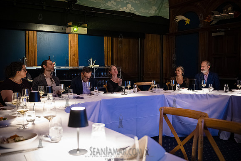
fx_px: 234
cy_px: 80
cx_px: 120
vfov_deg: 37.9
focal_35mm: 35
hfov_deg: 54.4
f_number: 2.8
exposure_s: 1/160
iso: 12800
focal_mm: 35
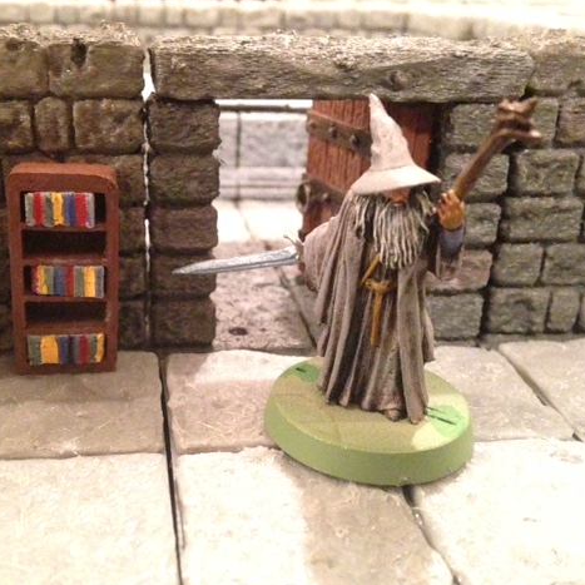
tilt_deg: -22.7
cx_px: 210
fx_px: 765
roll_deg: -0.1
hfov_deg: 41.5
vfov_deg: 41.9
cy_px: 297
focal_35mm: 40
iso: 1250
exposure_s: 1/15
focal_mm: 4.12
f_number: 2.4
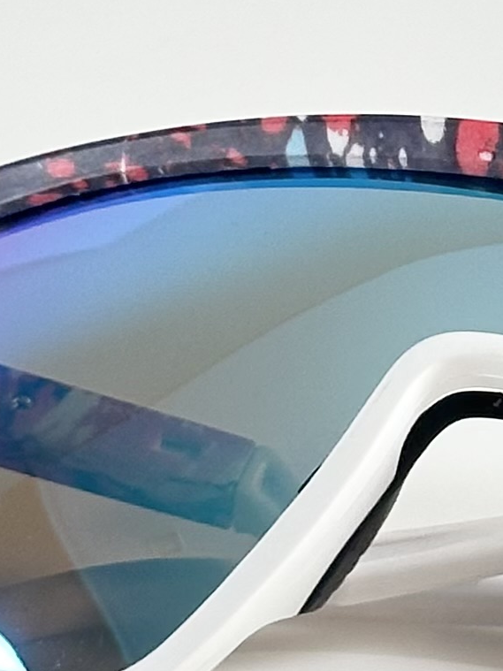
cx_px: 542
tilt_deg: -26.7
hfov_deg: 5.8
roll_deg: +0.8
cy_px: 335
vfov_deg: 7.8
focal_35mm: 255
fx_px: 4942
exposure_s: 1/103
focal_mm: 6.86
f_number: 1.78
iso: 80
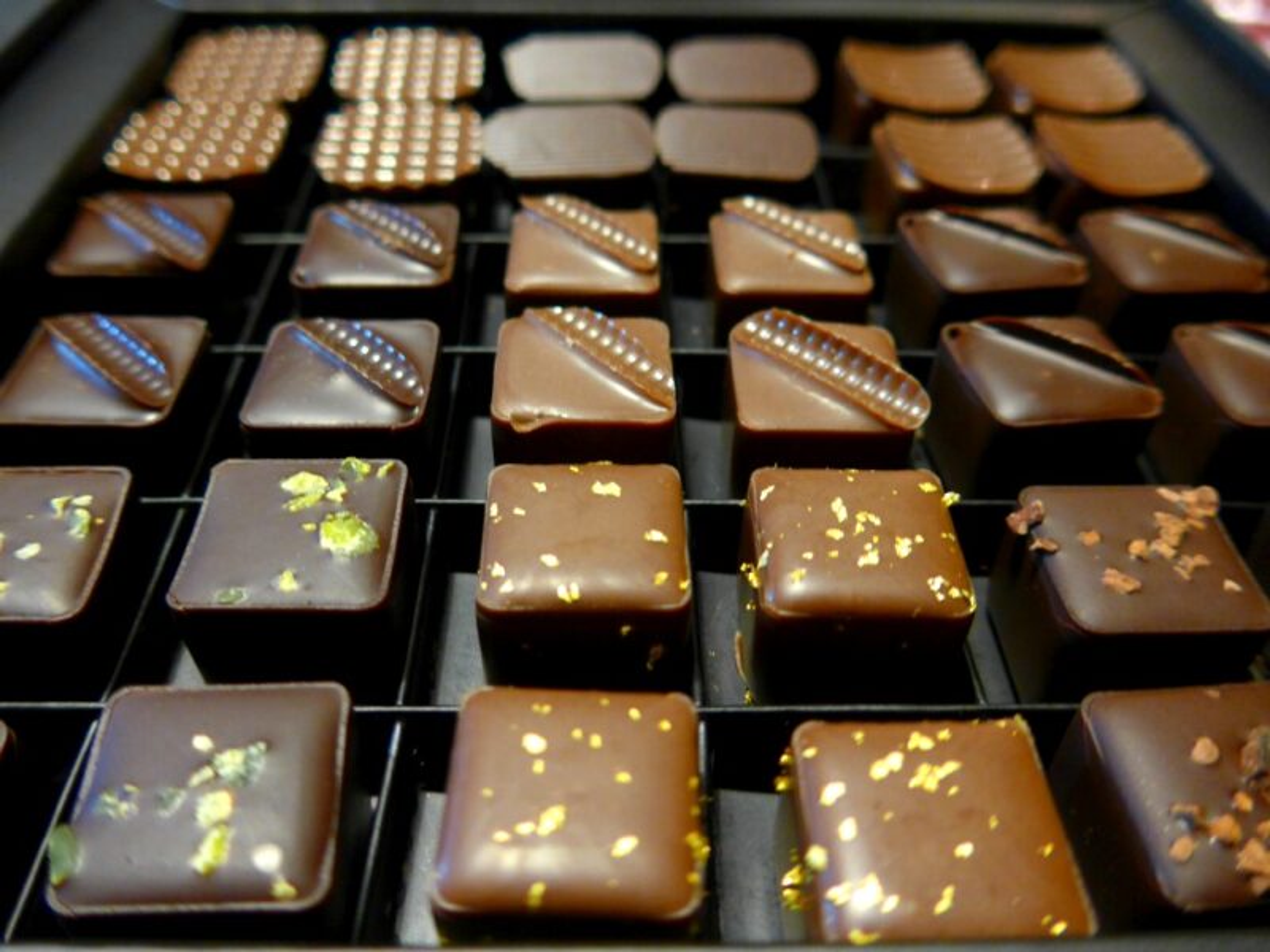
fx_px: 1027
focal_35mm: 28
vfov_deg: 49.7
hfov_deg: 63.4
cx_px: 635
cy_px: 476
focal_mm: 6
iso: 400
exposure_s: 1/5
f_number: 2
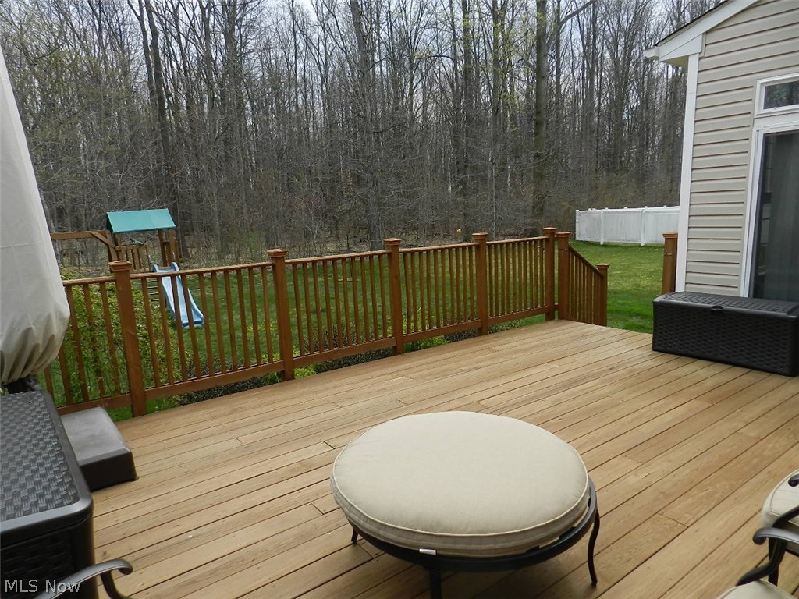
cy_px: 300
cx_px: 400
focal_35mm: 23
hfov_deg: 73.9
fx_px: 531
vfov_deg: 58.9
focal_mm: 4
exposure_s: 1/1000
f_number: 3.4
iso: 160
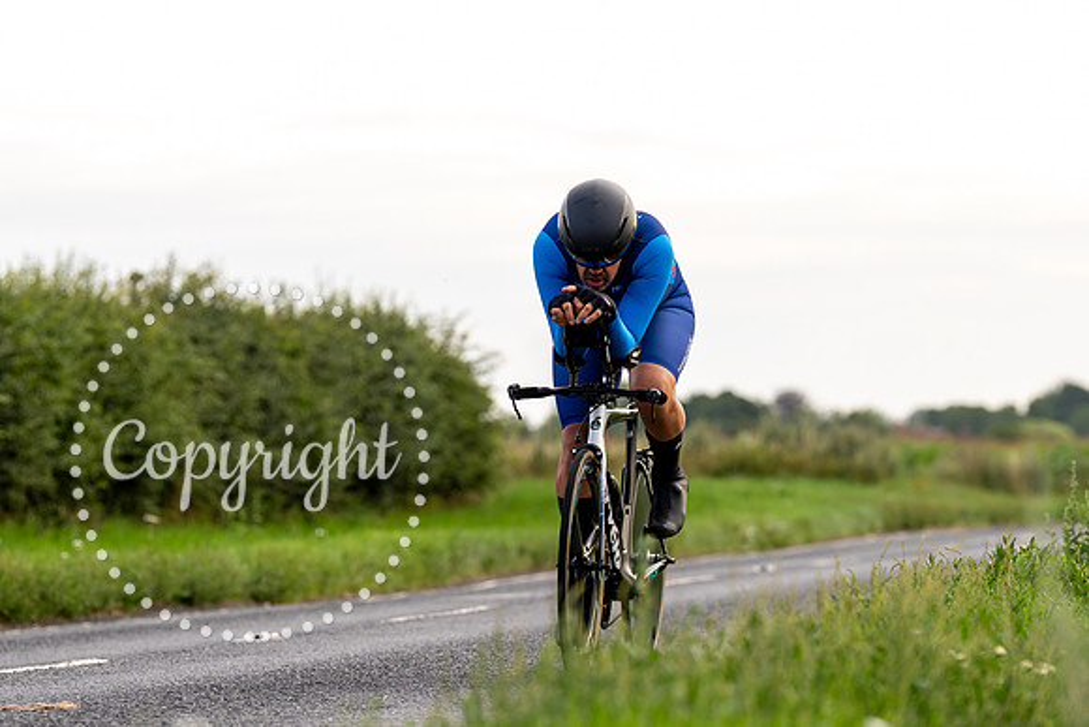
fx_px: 6421
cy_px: 420
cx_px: 607
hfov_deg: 9.7
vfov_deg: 6.5
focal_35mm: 212
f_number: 4
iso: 160
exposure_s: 1/1000
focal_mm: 155
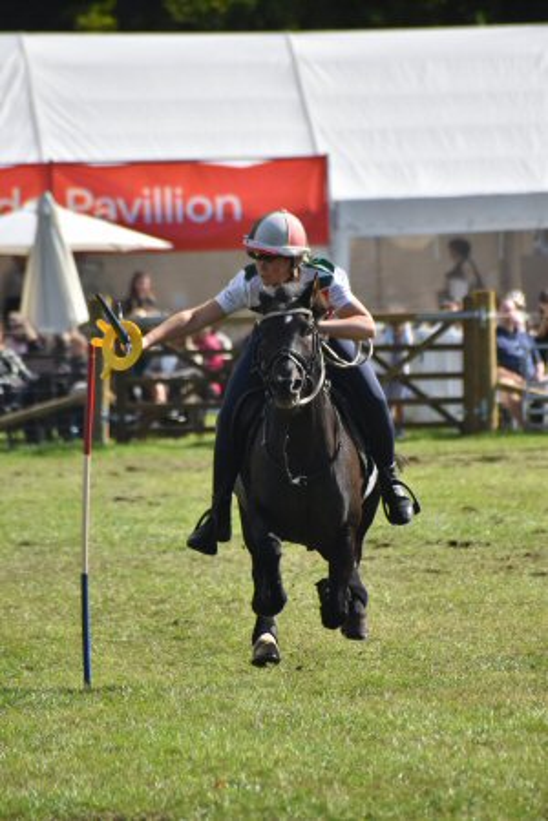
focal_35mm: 405
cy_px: 410
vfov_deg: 5.1
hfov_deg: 3.4
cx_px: 274
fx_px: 9247
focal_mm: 270
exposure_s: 1/2000
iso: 400
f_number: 7.1
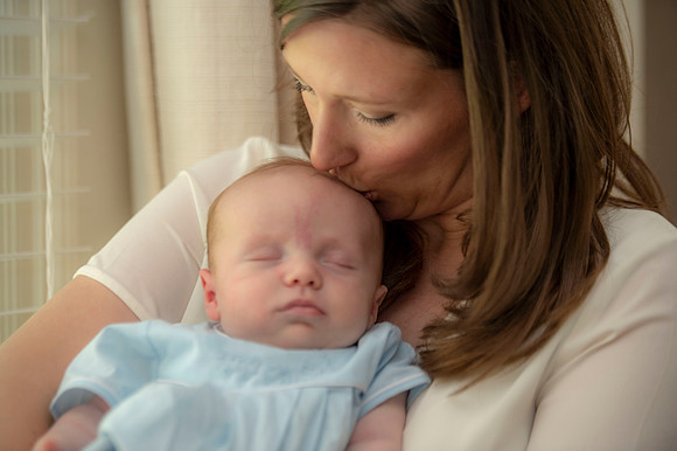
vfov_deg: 11.2
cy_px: 226
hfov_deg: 16.8
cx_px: 338
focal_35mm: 122
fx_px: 2293
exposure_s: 1/100
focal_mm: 122
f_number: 2.8
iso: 320
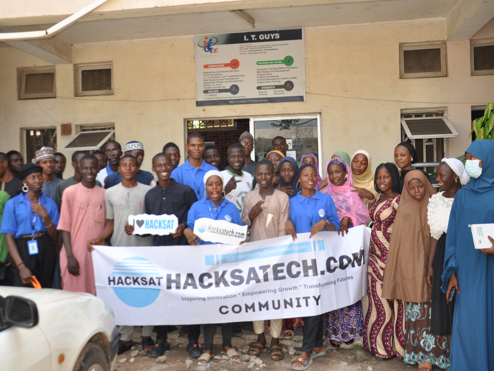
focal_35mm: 36
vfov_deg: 39.7
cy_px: 186
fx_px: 514
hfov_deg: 51.3
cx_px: 227
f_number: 5
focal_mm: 22
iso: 200
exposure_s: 1/200
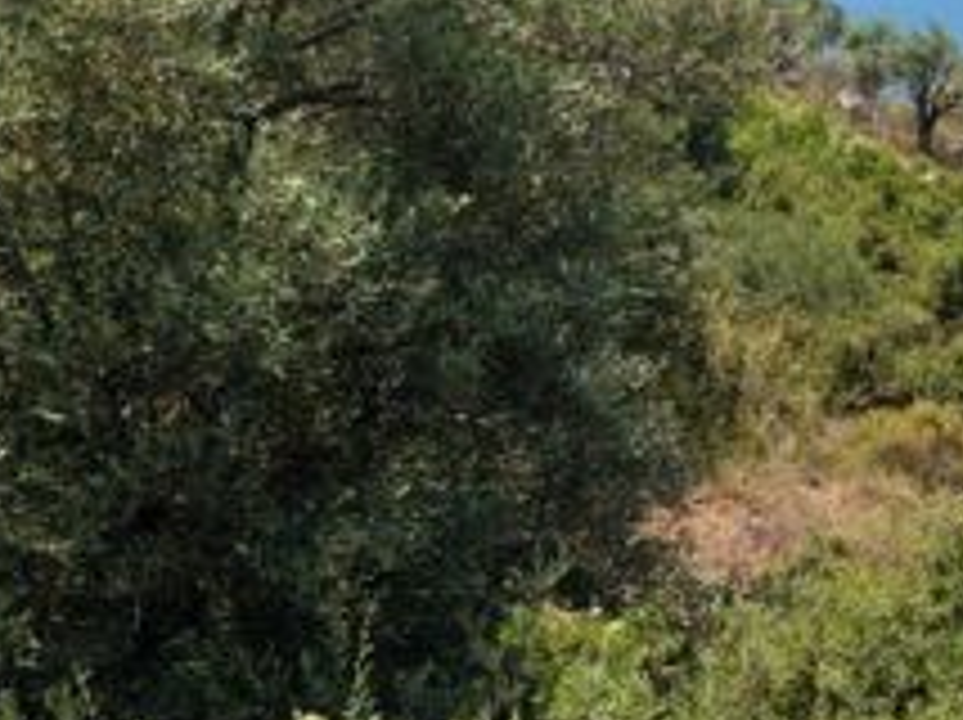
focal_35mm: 79
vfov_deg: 18.5
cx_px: 1456
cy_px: 212
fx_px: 2195
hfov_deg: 20.9
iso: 320
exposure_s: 1/6000
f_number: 1.8
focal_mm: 8.67
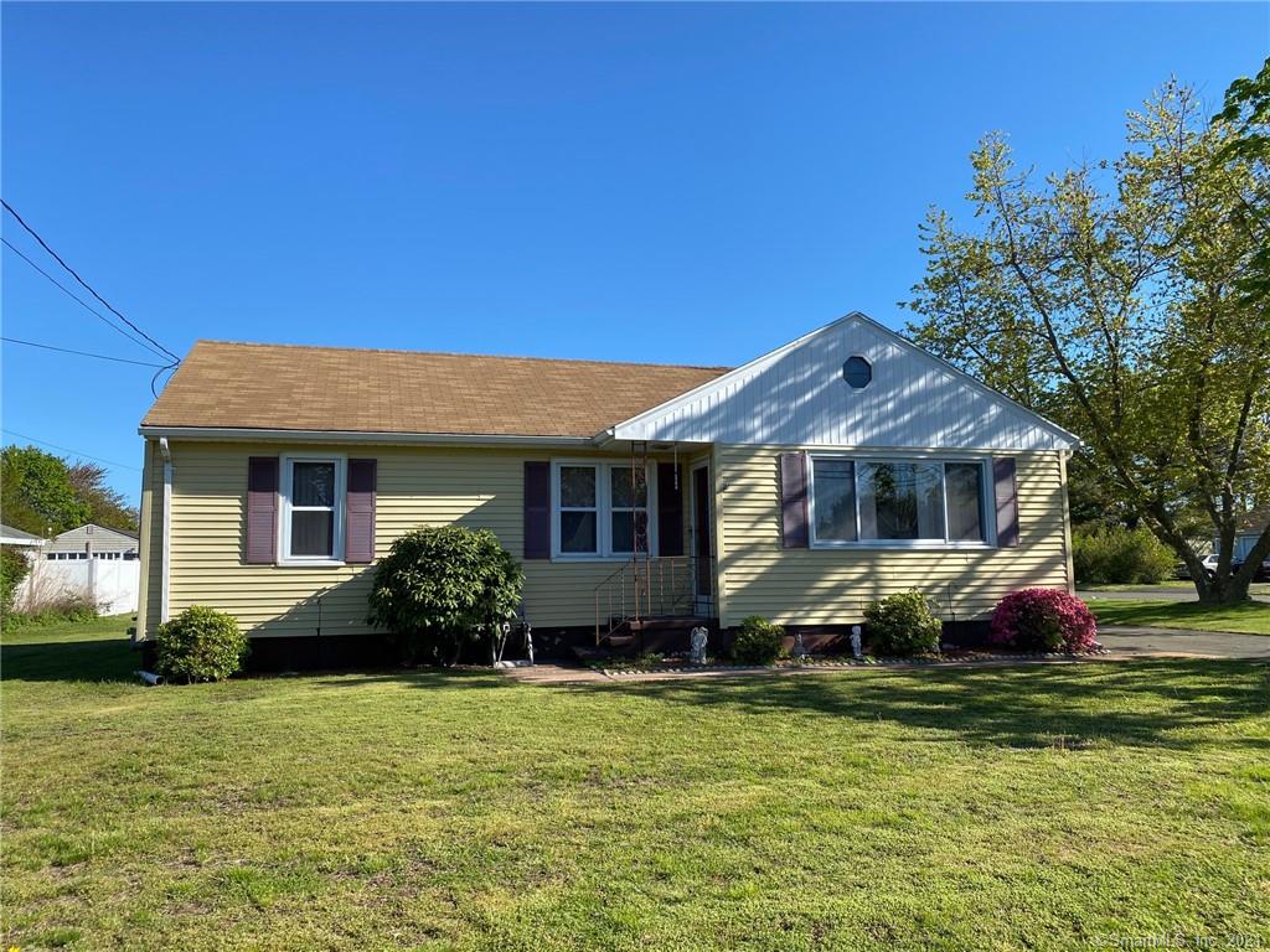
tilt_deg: +6.2
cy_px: 476
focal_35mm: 26
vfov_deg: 53.1
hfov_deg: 67.3
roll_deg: +1.0
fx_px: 954
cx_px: 635
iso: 32
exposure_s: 1/2066
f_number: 1.8
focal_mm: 4.25
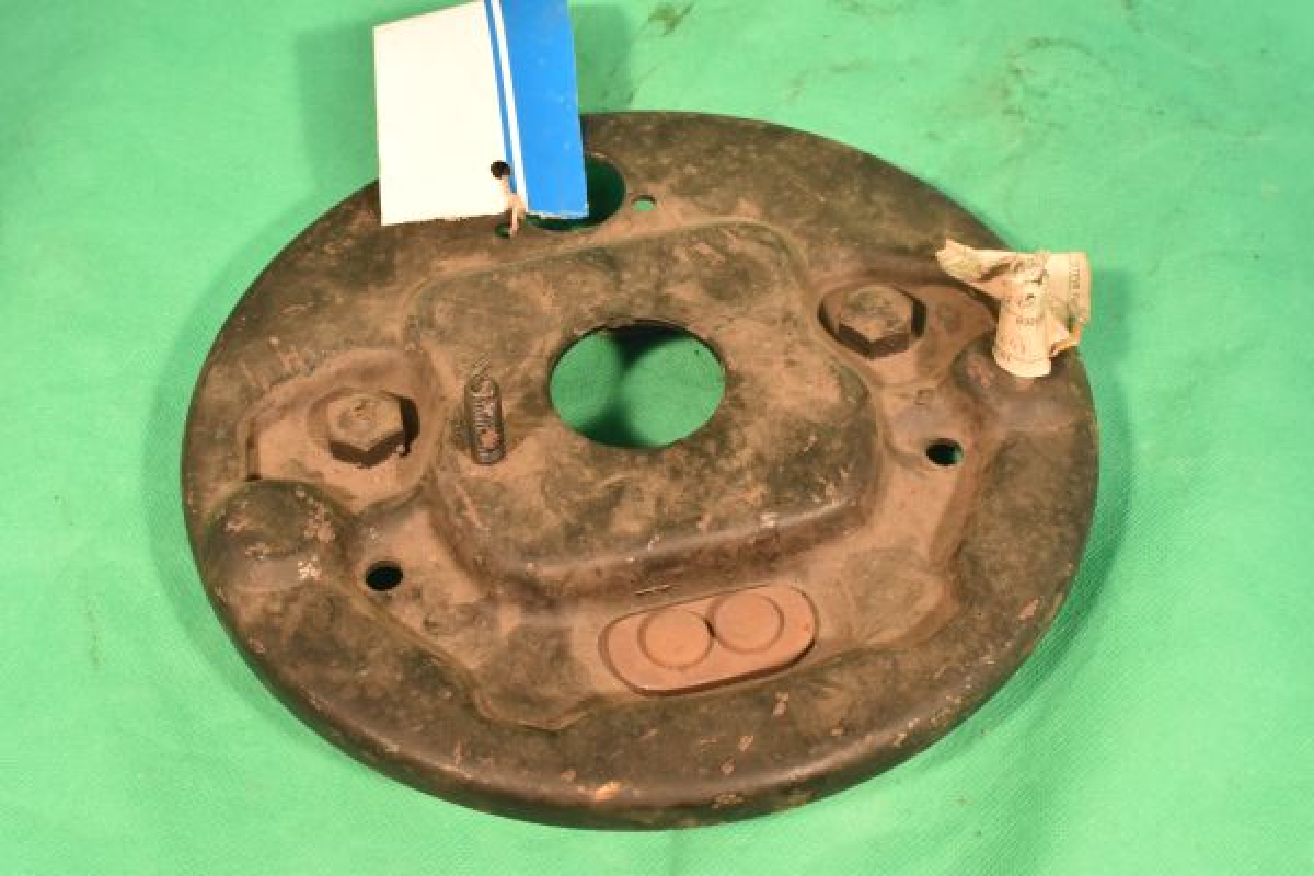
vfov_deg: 26.5
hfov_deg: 38.9
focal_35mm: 51
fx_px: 1861
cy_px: 438
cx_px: 657
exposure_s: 1/50
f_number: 16
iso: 2200
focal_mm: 34
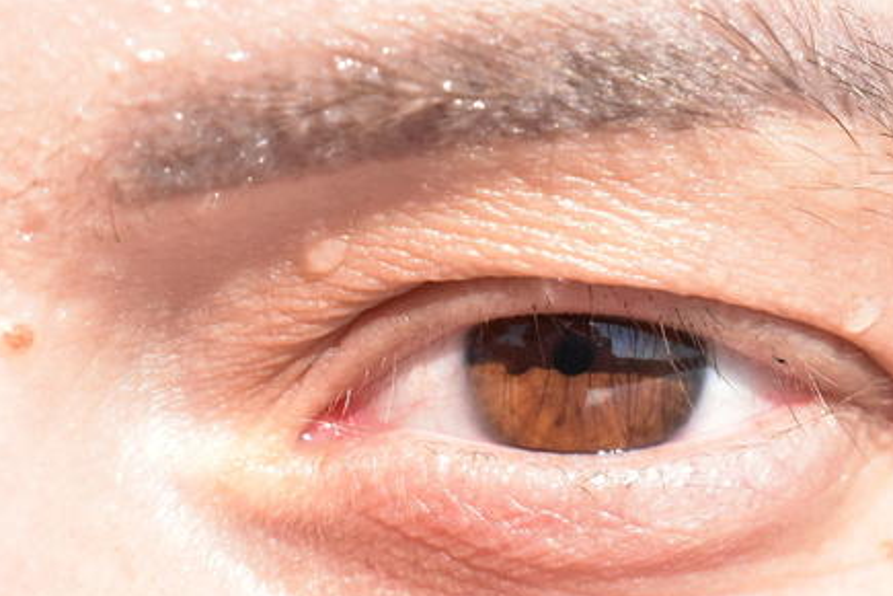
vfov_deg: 12.1
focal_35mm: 114
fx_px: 2820
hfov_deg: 17.9
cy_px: 292
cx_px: 599
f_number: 14
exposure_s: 1/2000
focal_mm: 55
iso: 5000
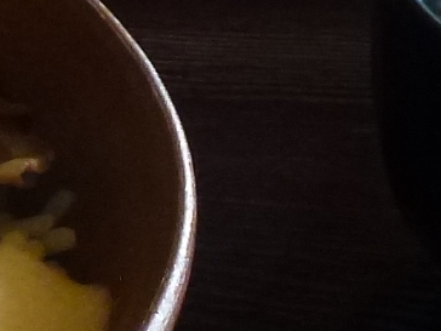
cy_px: 234
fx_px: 2153
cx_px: -47
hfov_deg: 11.5
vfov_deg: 8.8
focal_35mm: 169
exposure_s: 1/60
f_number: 3.3
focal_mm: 4.3
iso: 250
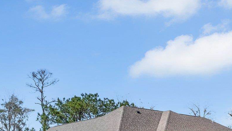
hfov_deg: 35.3
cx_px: 190
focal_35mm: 57
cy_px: 165
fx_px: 351
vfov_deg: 19.6
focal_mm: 13.8
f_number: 8
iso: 250
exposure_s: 1/480
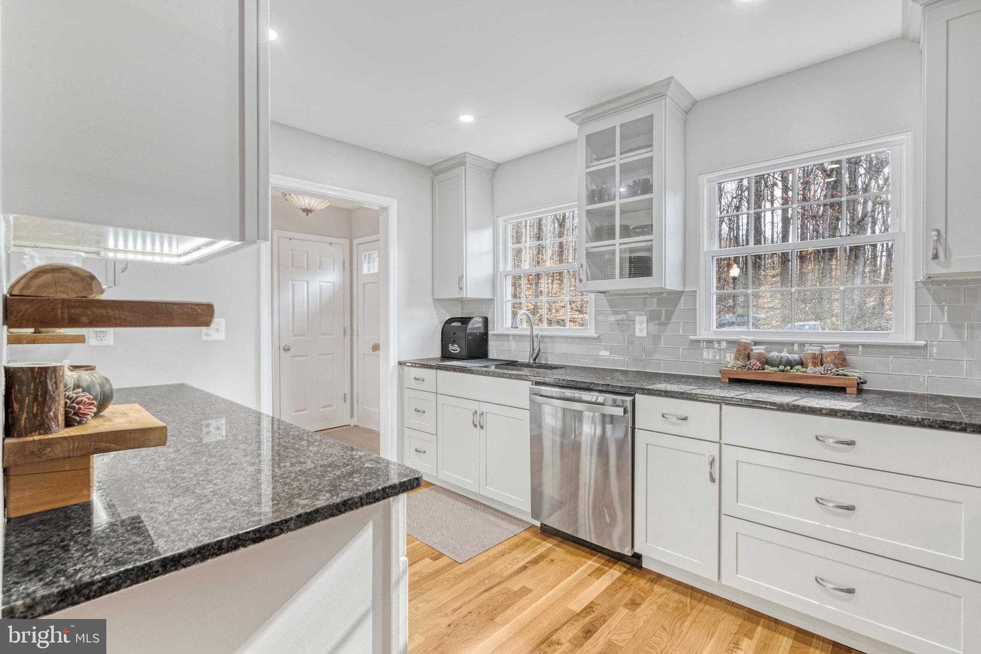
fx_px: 436
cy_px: 327
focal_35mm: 16
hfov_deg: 96.7
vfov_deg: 73.7
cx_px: 490
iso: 1250
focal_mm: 16
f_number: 8
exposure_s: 1/20
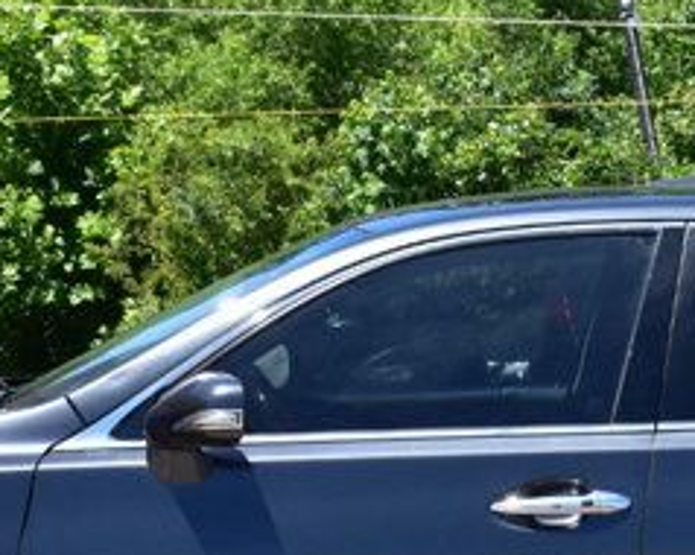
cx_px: 625
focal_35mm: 188
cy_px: 497
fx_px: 3864
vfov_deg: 8.2
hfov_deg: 10.2
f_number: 11
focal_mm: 31
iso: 400
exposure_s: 1/400
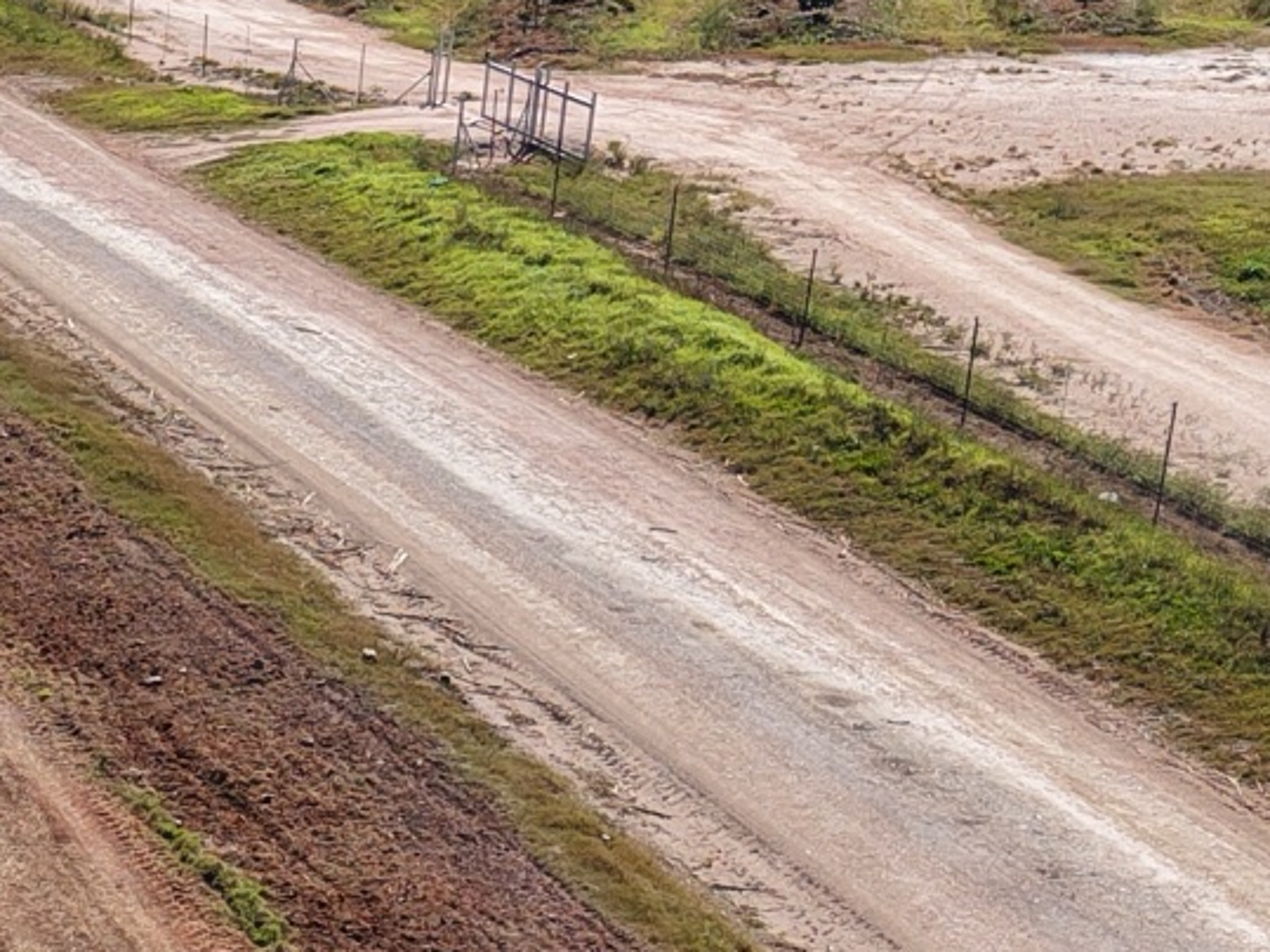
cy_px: 990
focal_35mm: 114
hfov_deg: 15.5
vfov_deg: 12.8
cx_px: -822
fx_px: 4182
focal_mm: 8.67
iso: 210
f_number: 1.8
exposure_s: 1/5000
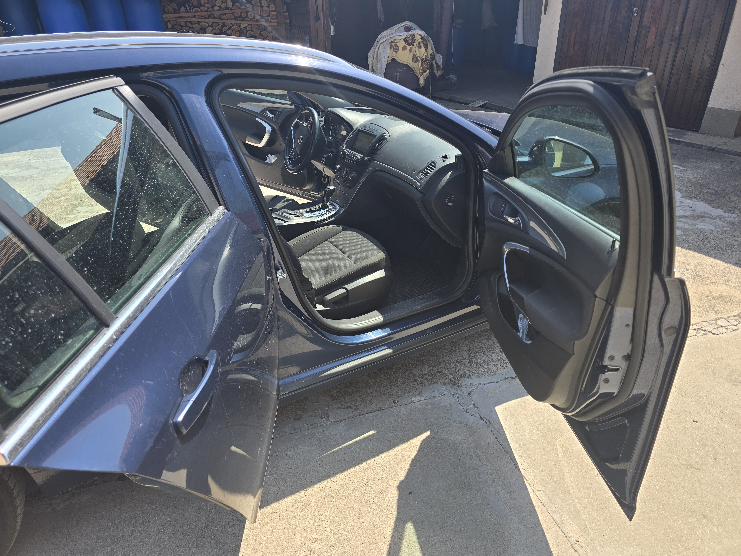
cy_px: 278
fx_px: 492
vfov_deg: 58.9
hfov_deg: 73.9
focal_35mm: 23
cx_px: 370
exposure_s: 1/396
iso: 12
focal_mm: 6.3
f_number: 1.7
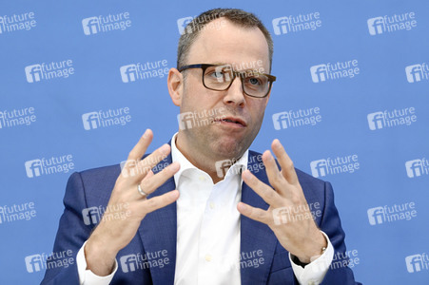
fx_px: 1667
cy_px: 142
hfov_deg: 14.7
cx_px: 214
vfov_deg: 9.8
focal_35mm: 140
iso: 3200
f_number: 5.6
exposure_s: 1/640
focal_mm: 140
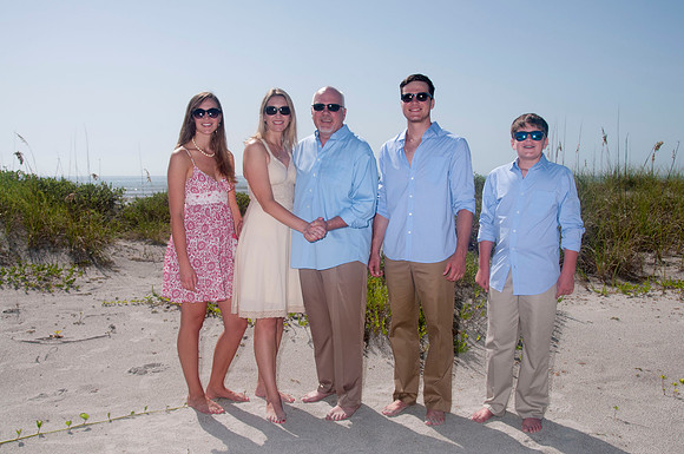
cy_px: 227
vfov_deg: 36.8
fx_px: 683
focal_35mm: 36
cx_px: 342
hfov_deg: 53.2
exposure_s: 1/250
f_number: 13
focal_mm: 24
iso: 100
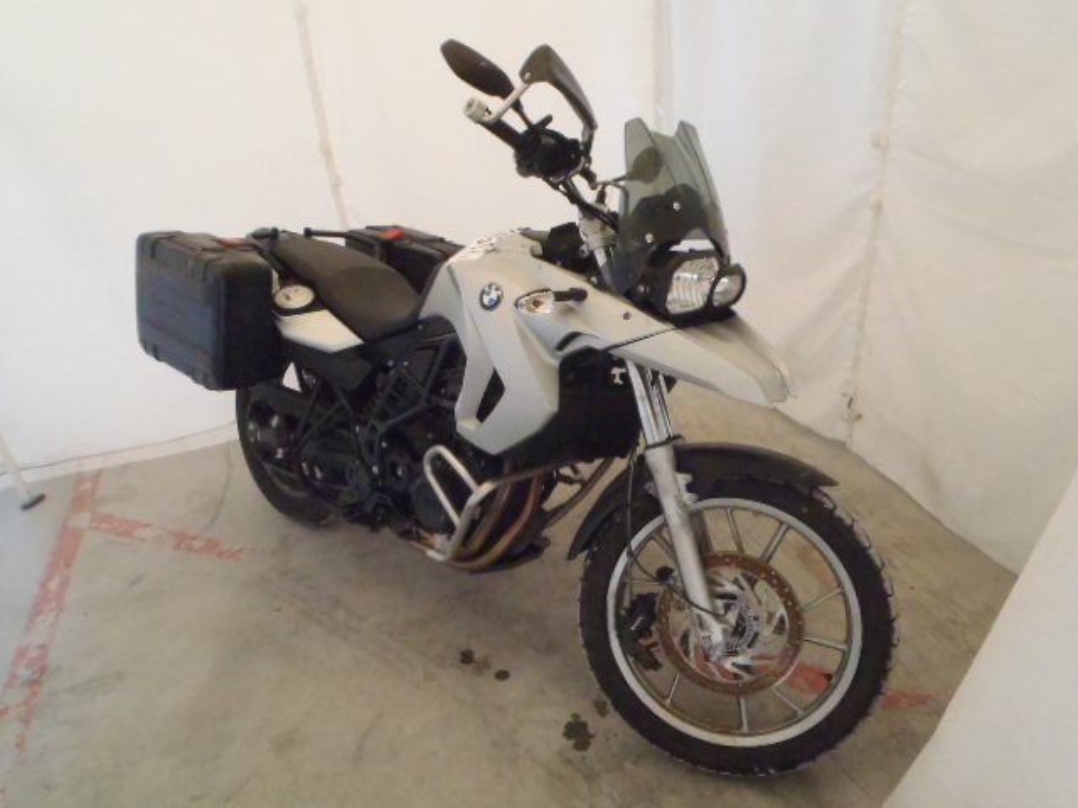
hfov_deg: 63.4
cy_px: 404
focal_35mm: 28
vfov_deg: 49.7
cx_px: 539
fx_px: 872
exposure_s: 1/30
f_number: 3.5
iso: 800
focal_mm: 5
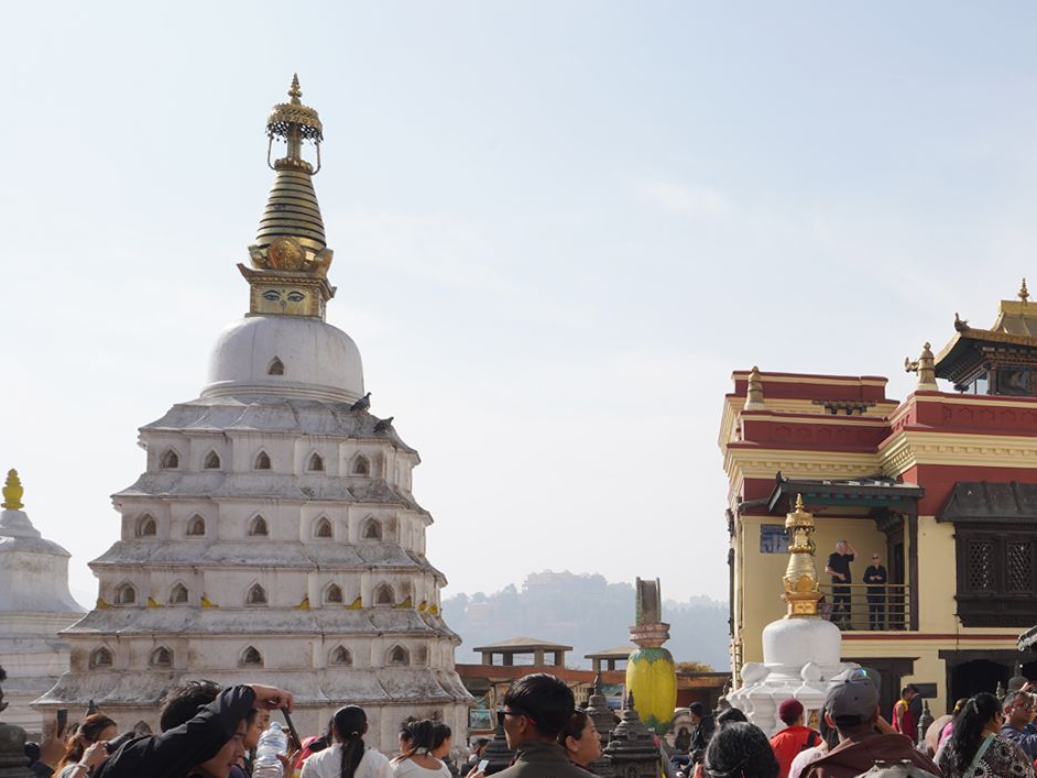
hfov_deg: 35.5
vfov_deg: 29.4
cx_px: 1014
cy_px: 551
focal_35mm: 49
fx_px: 1468
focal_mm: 24
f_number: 16
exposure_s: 1/100
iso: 100
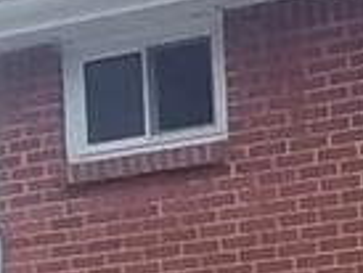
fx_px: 1963
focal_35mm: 187
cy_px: 525
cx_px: 249
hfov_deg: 10.6
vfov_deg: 7.7
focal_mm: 5.7
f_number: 2.9
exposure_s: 1/160
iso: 80
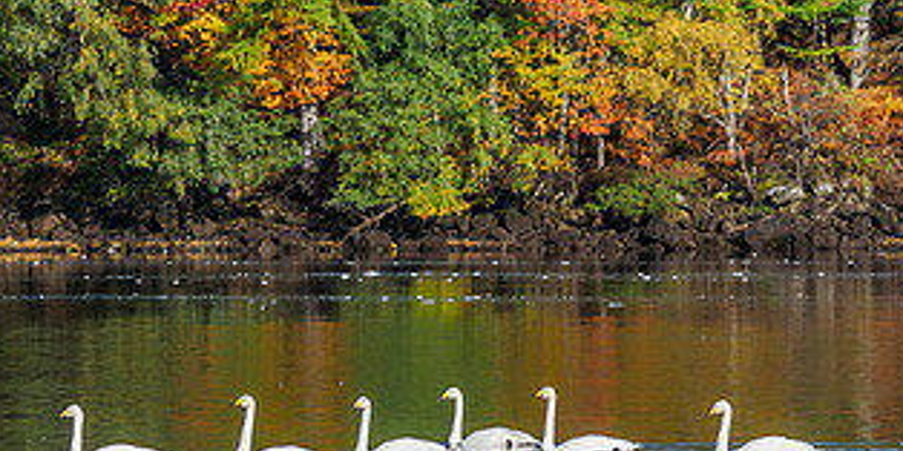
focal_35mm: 869
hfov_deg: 2.6
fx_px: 20276
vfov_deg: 1.3
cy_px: 452
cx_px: 581
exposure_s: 1/500
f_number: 8
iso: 200
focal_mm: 210
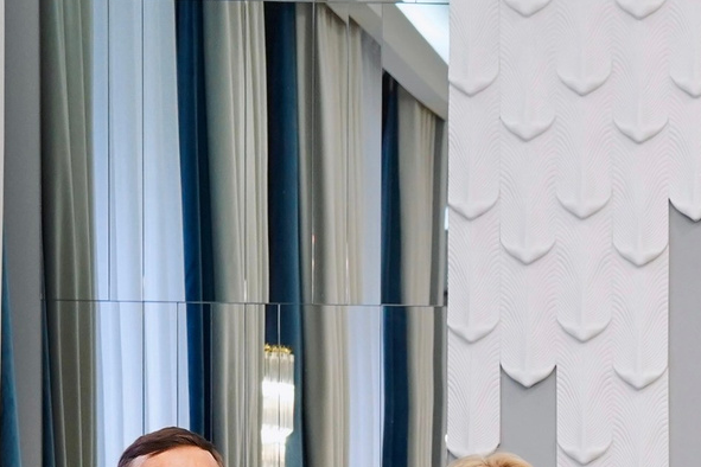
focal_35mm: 146
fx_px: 2843
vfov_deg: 9.0
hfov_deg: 13.3
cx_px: 1032
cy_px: 811
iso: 1600
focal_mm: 33.7
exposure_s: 1/250
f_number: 3.2
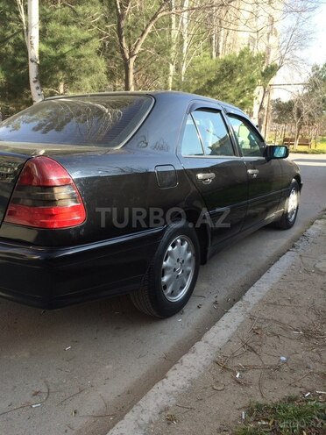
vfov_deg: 61.7
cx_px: 163
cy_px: 218
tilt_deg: -13.6
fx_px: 364
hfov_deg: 48.2
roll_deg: -1.0
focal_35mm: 29
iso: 32
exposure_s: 1/461
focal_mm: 4.15
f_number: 2.2
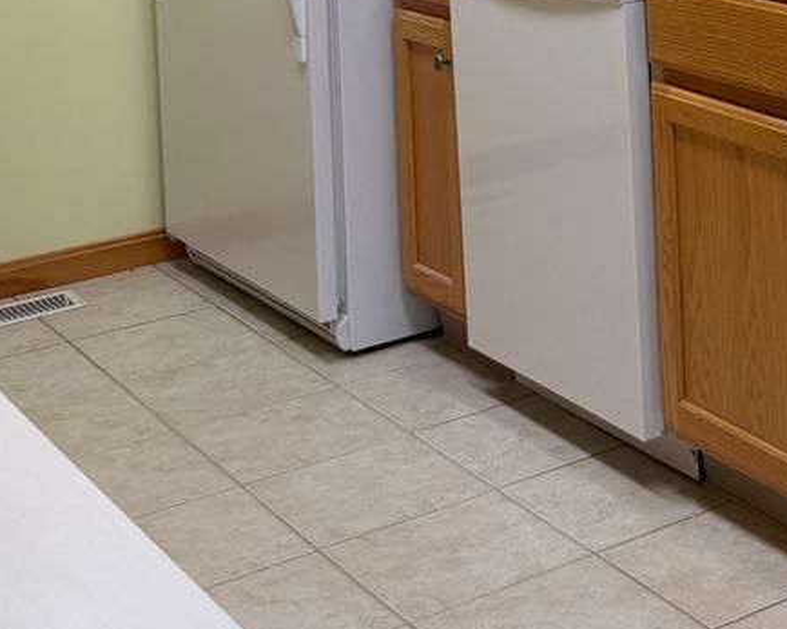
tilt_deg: -2.1
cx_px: 805
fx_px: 1886
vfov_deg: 17.6
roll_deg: +0.4
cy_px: -224
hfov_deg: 22.6
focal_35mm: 81
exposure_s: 1/120
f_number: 1.78
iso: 80
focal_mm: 6.76
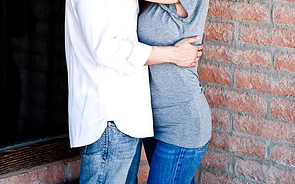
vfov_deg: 12.1
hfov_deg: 19.3
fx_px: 869
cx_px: 148
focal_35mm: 108
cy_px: 38
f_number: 2.8
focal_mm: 70
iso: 200
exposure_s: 1/400
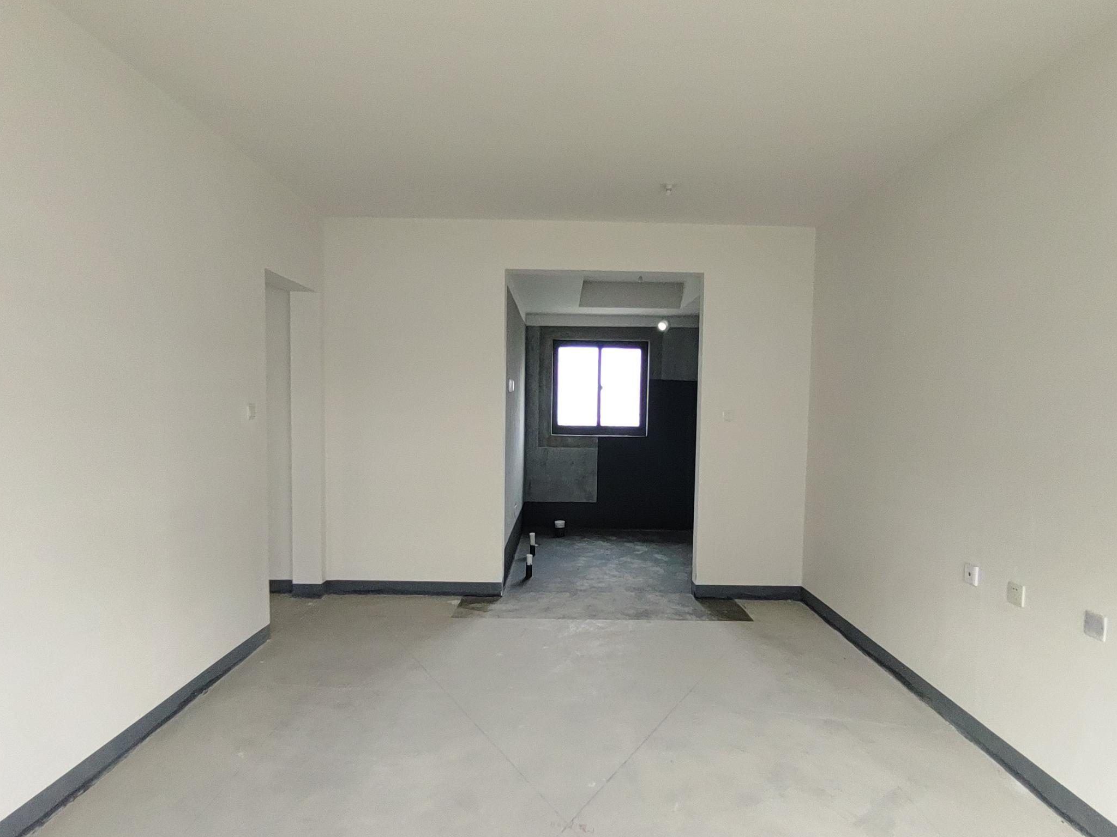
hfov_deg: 81.7
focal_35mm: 20
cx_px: 571
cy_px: 449
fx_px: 645
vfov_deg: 65.9
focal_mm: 1.68
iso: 100
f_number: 2.2
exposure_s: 1/33.3
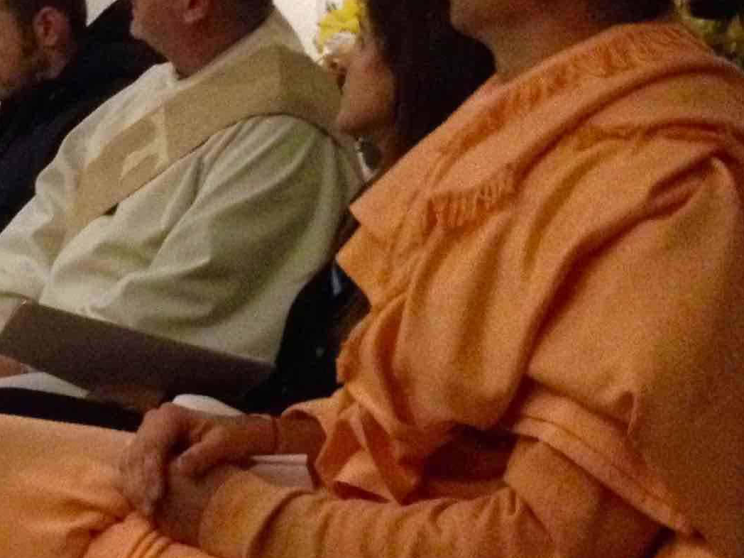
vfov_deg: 13.6
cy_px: 220
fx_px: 2343
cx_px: -354
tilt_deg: -6.1
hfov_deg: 16.5
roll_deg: -3.0
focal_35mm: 109
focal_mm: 4.28
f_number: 2.4
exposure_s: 1/15
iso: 640
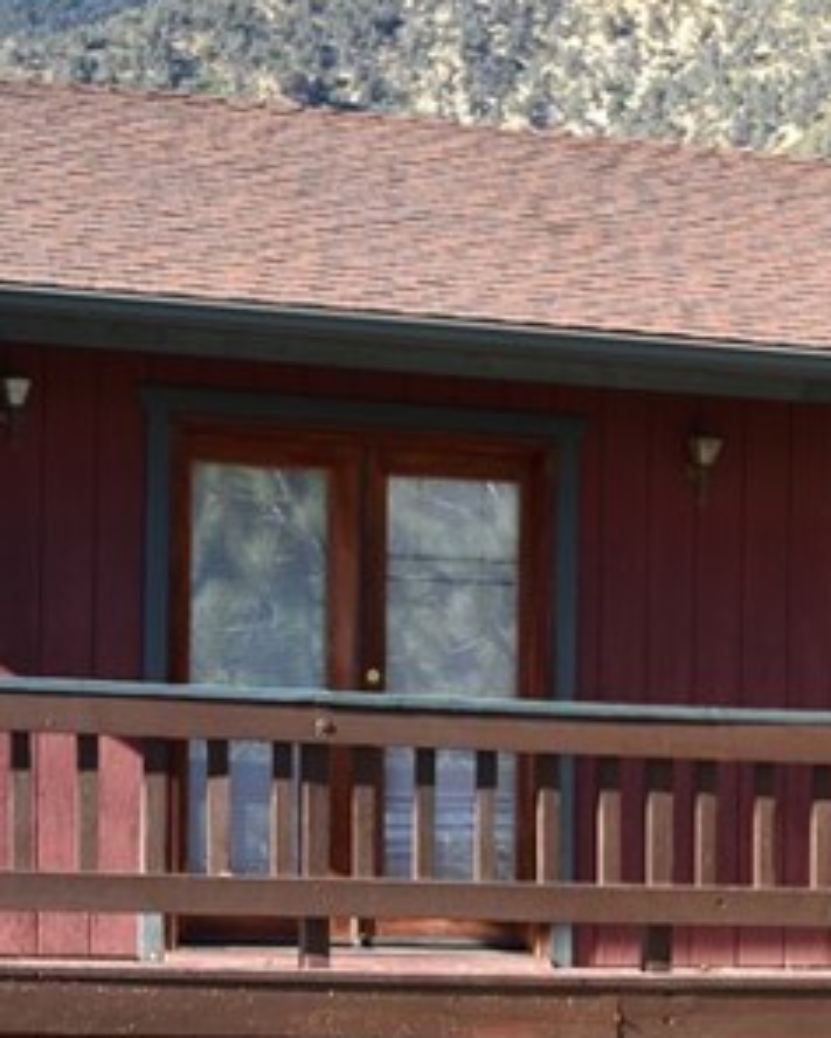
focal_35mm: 107
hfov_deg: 14.3
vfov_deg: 17.5
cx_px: 729
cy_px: 1068
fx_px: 3288
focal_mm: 22
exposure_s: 1/200
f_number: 5.6
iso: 125
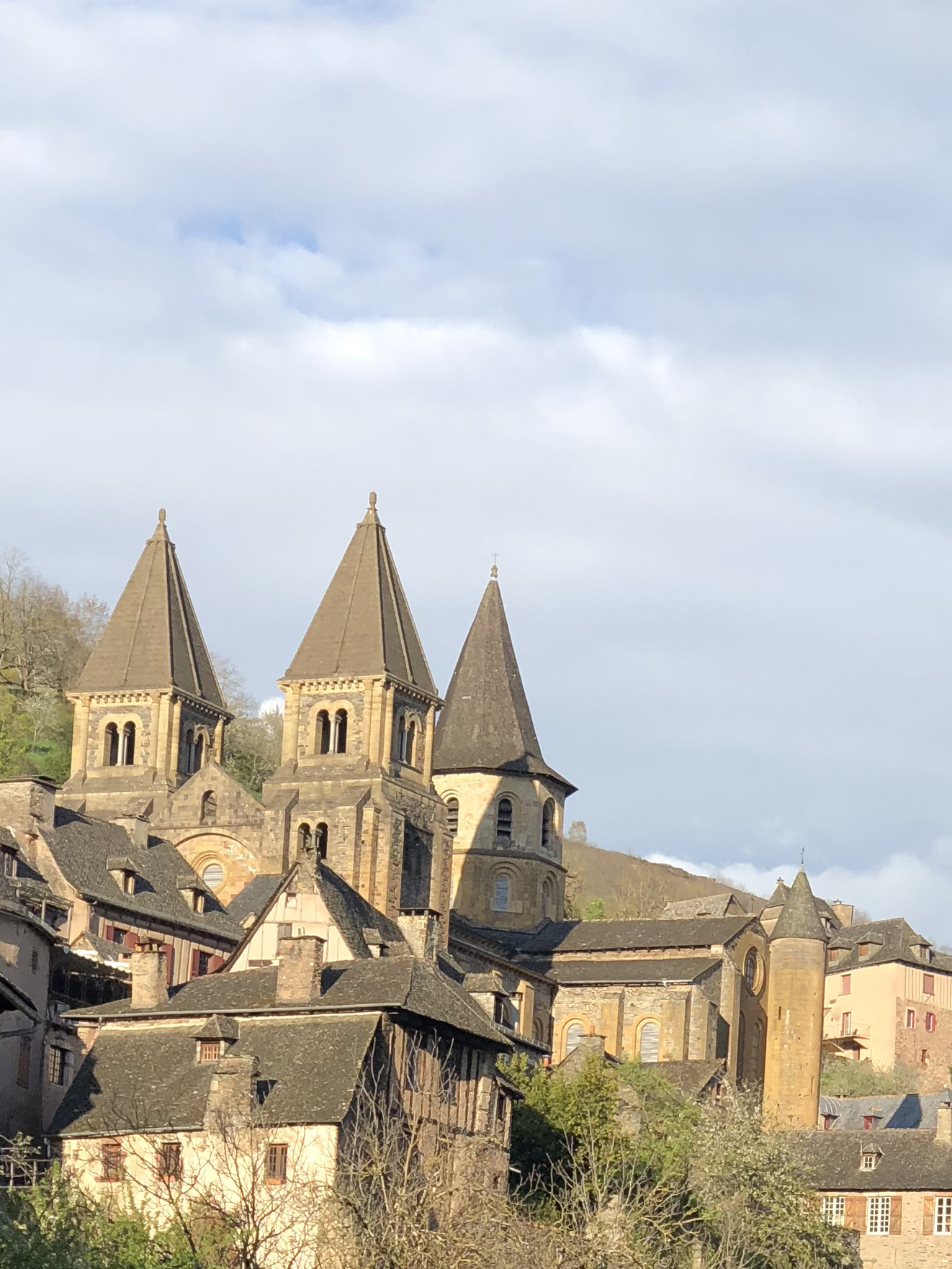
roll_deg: -2.6
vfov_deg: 16.3
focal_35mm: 118
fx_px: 4327
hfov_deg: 12.5
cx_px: 777
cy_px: 1272
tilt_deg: +6.5
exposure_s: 1/649
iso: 16
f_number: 2.4
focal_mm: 6
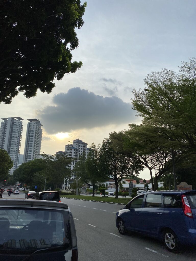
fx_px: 196
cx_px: 98
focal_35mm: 26
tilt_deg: +17.1
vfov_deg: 67.3
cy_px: 130
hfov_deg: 53.1
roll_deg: -0.7
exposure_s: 1/4274
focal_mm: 4.25
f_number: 1.8
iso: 32
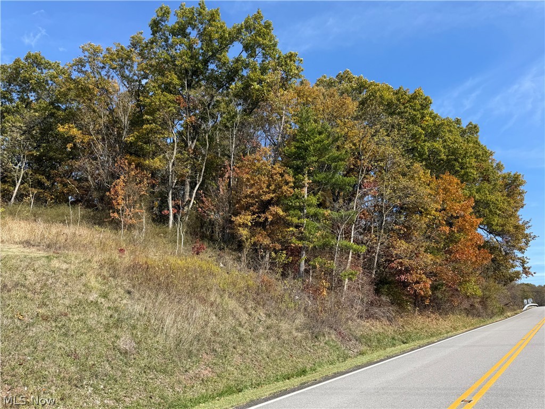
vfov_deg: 56.8
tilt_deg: +12.5
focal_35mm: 24
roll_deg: +3.5
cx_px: 272
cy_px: 204
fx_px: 378
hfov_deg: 71.6
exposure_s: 1/2370
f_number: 1.78
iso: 80
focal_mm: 6.76
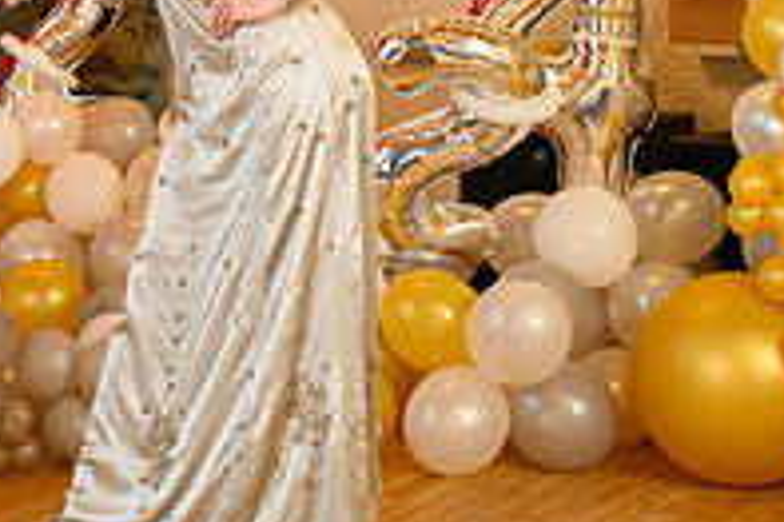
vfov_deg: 13.0
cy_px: -60
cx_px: 8
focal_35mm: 103
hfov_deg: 19.3
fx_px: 2241
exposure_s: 1/100
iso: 1250
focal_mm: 35
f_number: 3.5
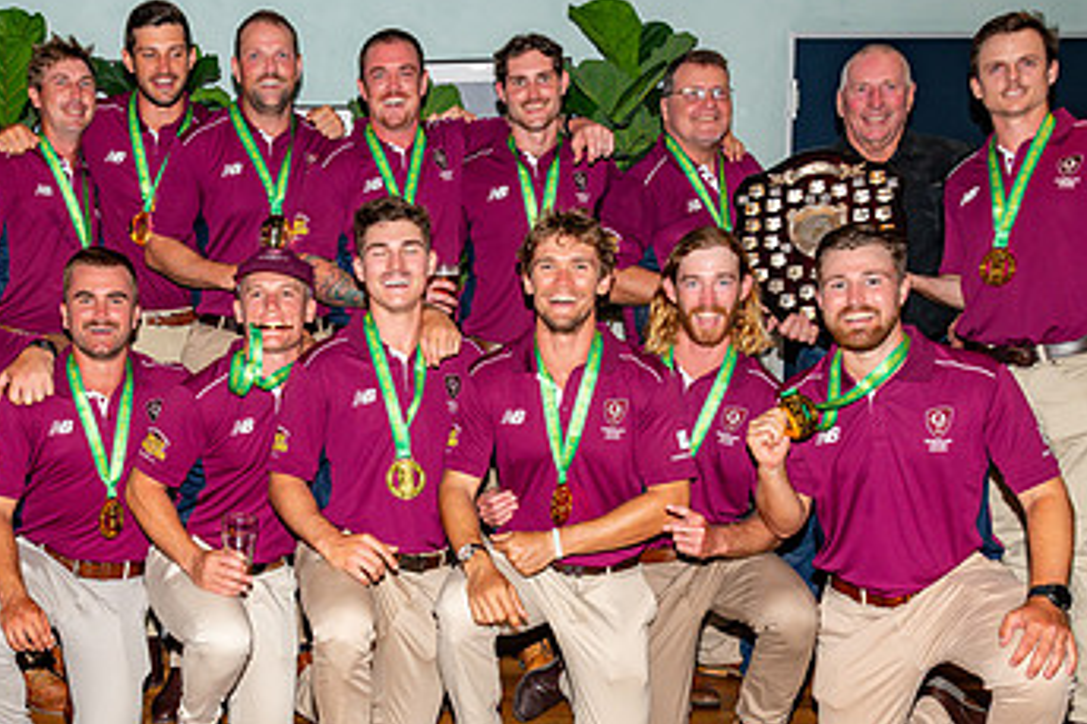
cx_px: 320
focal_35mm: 43
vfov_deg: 31.1
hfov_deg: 44.4
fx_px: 1298
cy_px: 439
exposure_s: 1/60
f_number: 8
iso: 400
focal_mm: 24
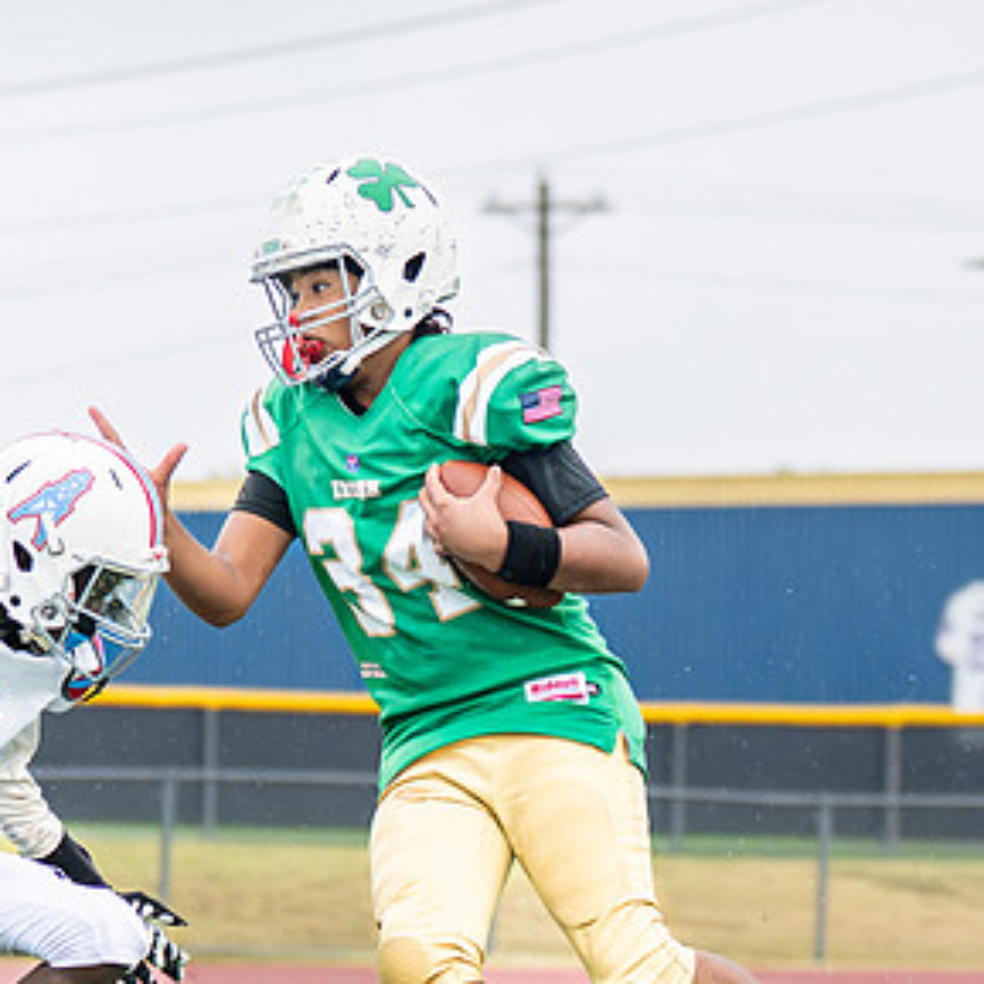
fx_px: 12543
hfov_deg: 4.5
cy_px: 698
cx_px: 369
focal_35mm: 390
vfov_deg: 4.5
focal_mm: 85
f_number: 2.8
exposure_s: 1/1000
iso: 500
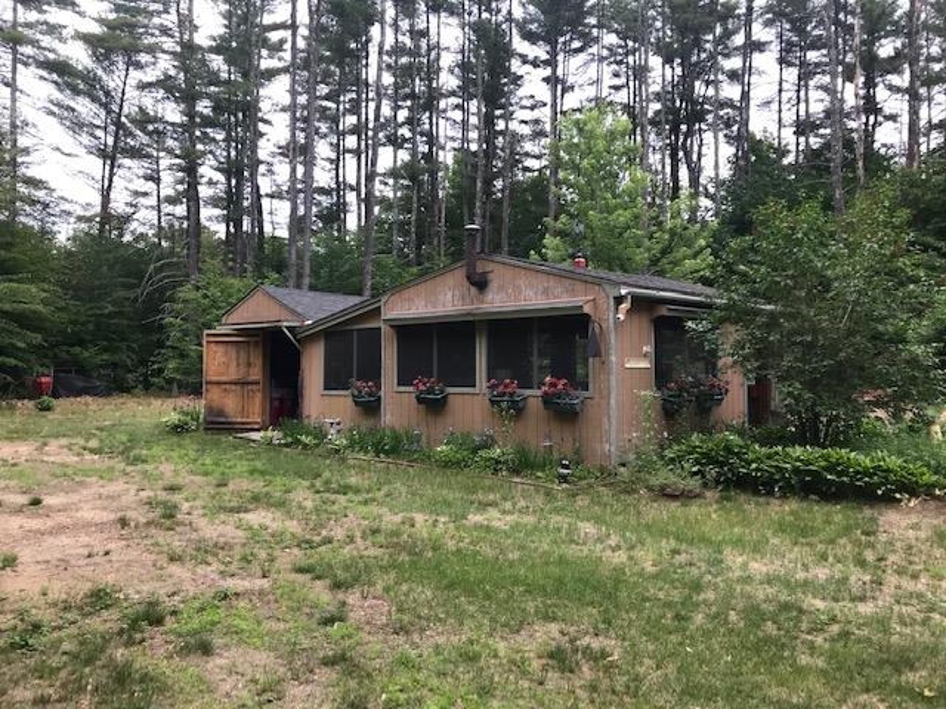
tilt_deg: +1.9
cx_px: 473
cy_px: 354
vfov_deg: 49.7
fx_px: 765
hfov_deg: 63.4
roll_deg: -0.2
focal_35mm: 28
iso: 32
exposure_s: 1/120
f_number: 1.8
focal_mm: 3.99
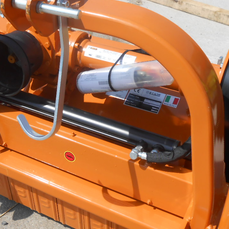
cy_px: 97
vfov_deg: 29.0
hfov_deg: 28.5
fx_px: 442
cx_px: 47
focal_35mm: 59
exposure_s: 1/800
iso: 80
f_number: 3.8
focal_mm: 5.3
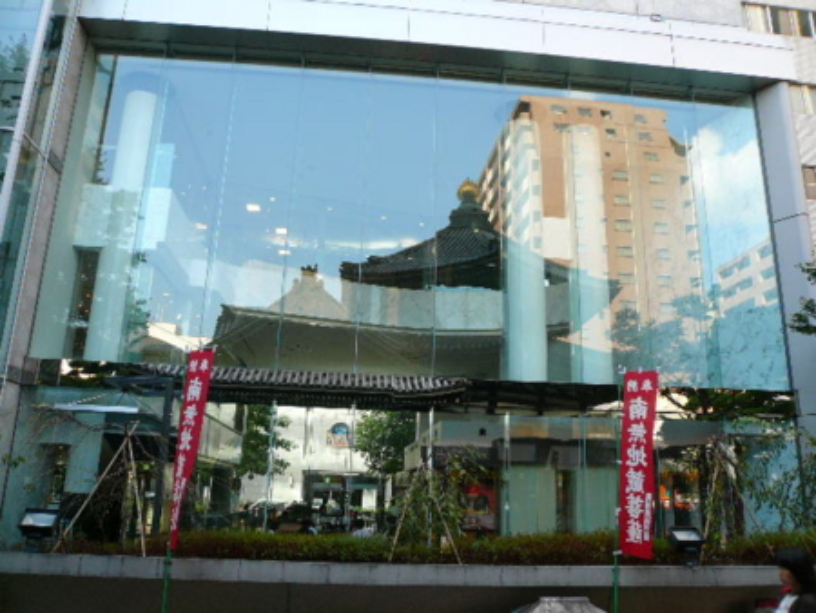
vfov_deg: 49.8
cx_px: 408
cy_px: 306
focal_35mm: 28
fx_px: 660
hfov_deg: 63.4
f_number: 2.8
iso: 100
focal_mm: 4.6
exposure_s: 1/125
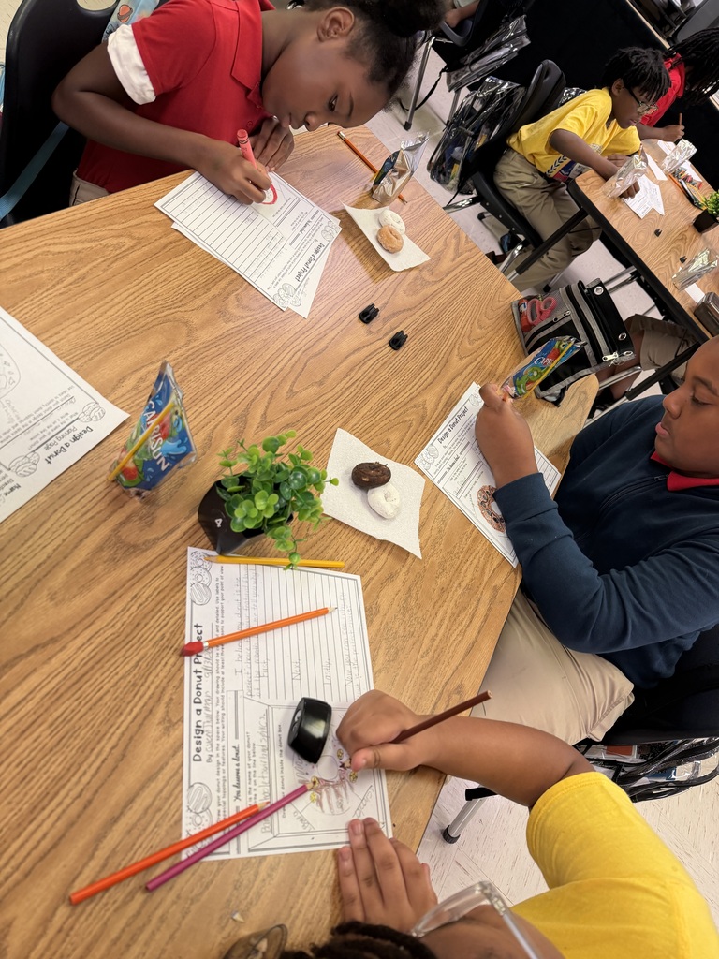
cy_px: 480
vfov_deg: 71.6
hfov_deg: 56.8
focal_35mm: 24
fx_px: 665
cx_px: 360
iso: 160
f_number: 1.78
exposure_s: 1/120
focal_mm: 6.76
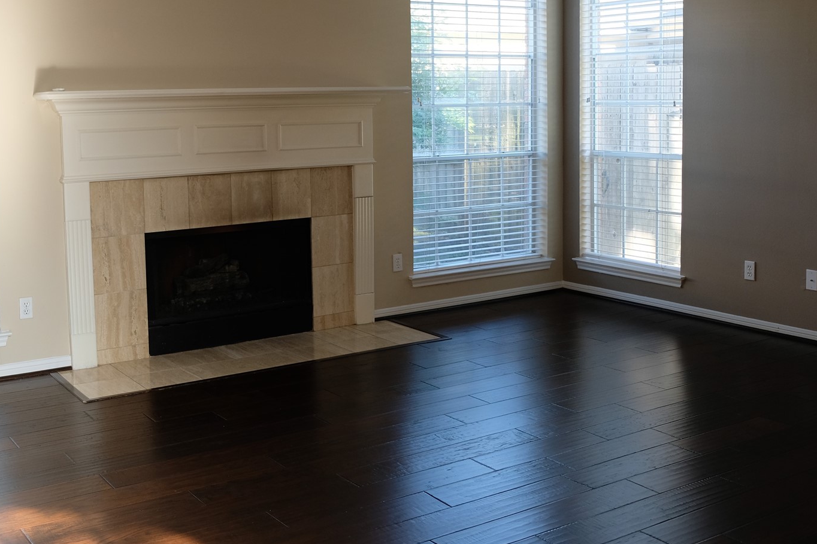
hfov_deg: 45.3
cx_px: 337
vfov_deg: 31.0
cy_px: 184
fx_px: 976
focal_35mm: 43
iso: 400
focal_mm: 18
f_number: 2.8
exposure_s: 1/100
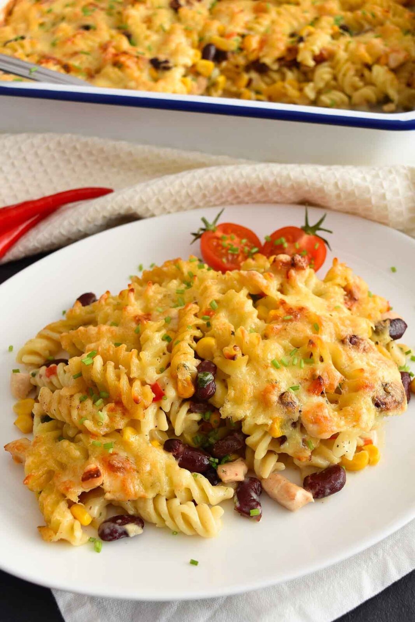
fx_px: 622
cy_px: 311
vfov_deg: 53.1
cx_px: 208
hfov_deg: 36.9
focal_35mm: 36
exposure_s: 1/60
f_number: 5.6
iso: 400
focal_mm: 24
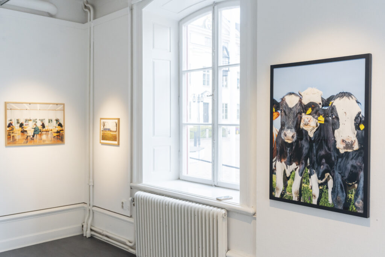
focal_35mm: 35
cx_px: 192
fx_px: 374
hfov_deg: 54.4
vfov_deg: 37.9
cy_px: 128
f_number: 4
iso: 1250
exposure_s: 1/250
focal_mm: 35
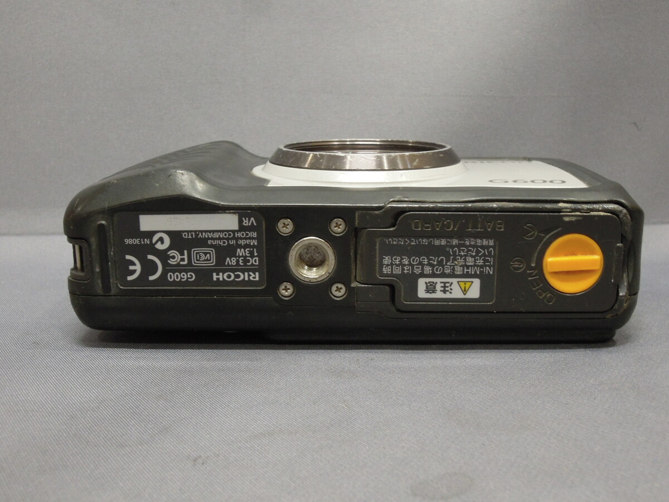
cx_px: 334
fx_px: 870
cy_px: 251
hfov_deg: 42.1
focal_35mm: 45
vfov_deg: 32.2
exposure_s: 1/13
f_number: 6.3
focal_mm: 8.1
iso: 400
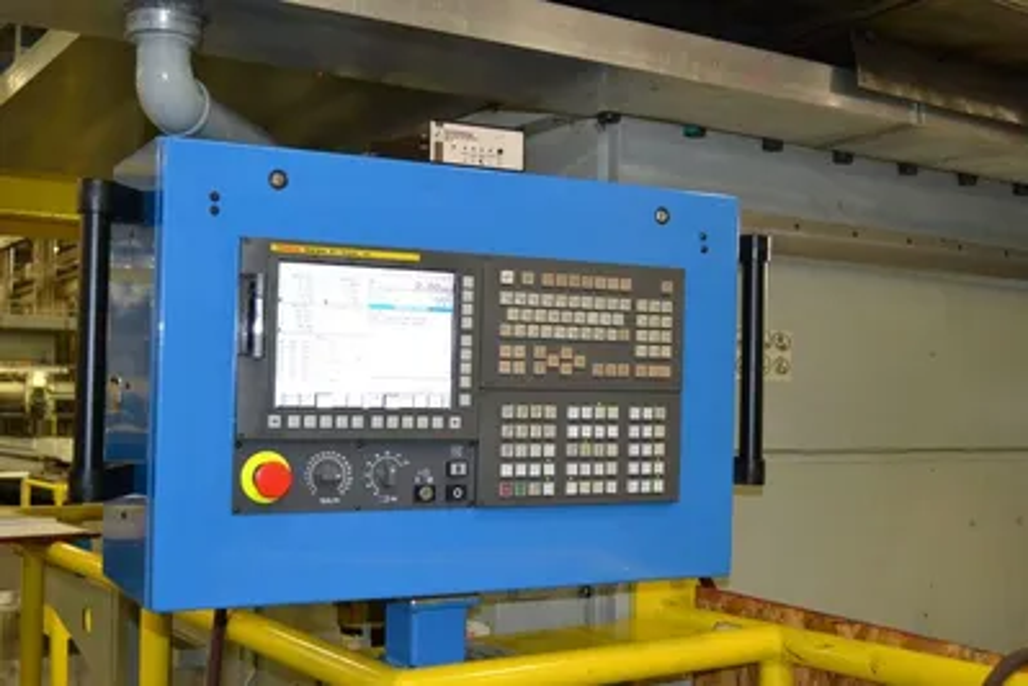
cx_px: 514
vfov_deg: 30.8
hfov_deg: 45.0
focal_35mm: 44
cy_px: 343
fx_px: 1242
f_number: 4.5
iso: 2500
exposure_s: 1/60
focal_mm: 29
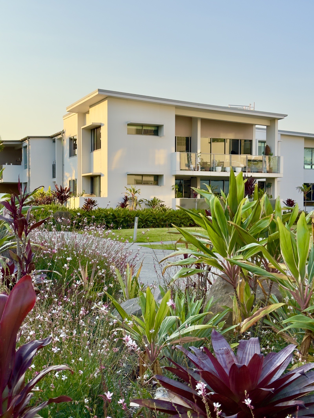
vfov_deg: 39.7
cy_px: 209
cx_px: 157
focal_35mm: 48
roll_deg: +0.2
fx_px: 580
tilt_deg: -0.4
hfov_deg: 30.3
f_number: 1.78
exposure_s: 1/1263
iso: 64
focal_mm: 6.86
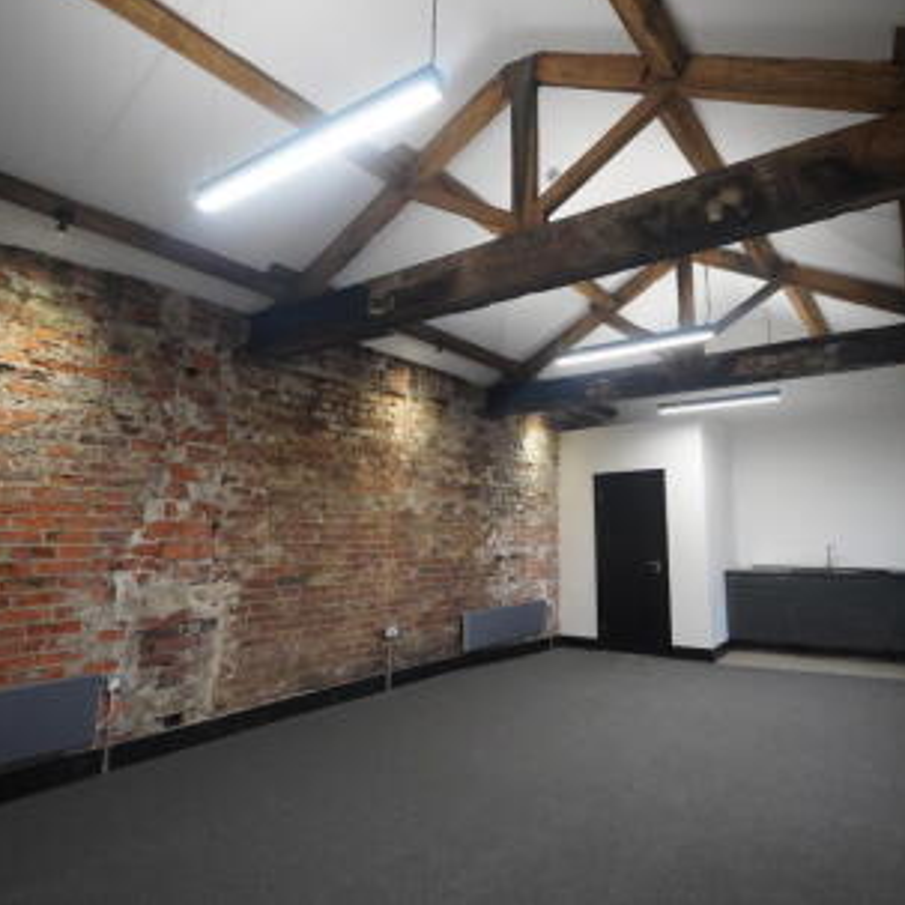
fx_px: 592
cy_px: 435
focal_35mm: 20
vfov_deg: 74.8
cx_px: 556
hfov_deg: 73.8
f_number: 4
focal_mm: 10
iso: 2500
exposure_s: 1/160
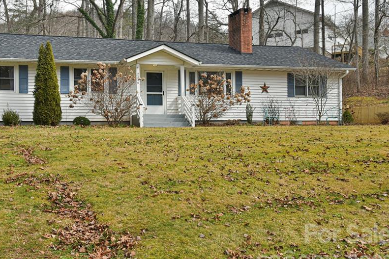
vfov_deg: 30.5
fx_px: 476
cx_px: 151
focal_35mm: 44
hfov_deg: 44.2
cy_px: 127
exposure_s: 1/250
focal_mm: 34
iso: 800
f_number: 8
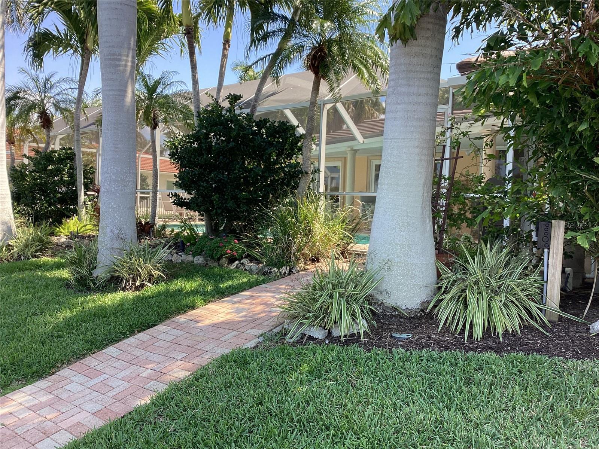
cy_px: 224
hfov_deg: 58.4
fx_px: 536
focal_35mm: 31
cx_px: 300
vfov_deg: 45.4
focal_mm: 3.3
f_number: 2.4
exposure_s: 1/208
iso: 25
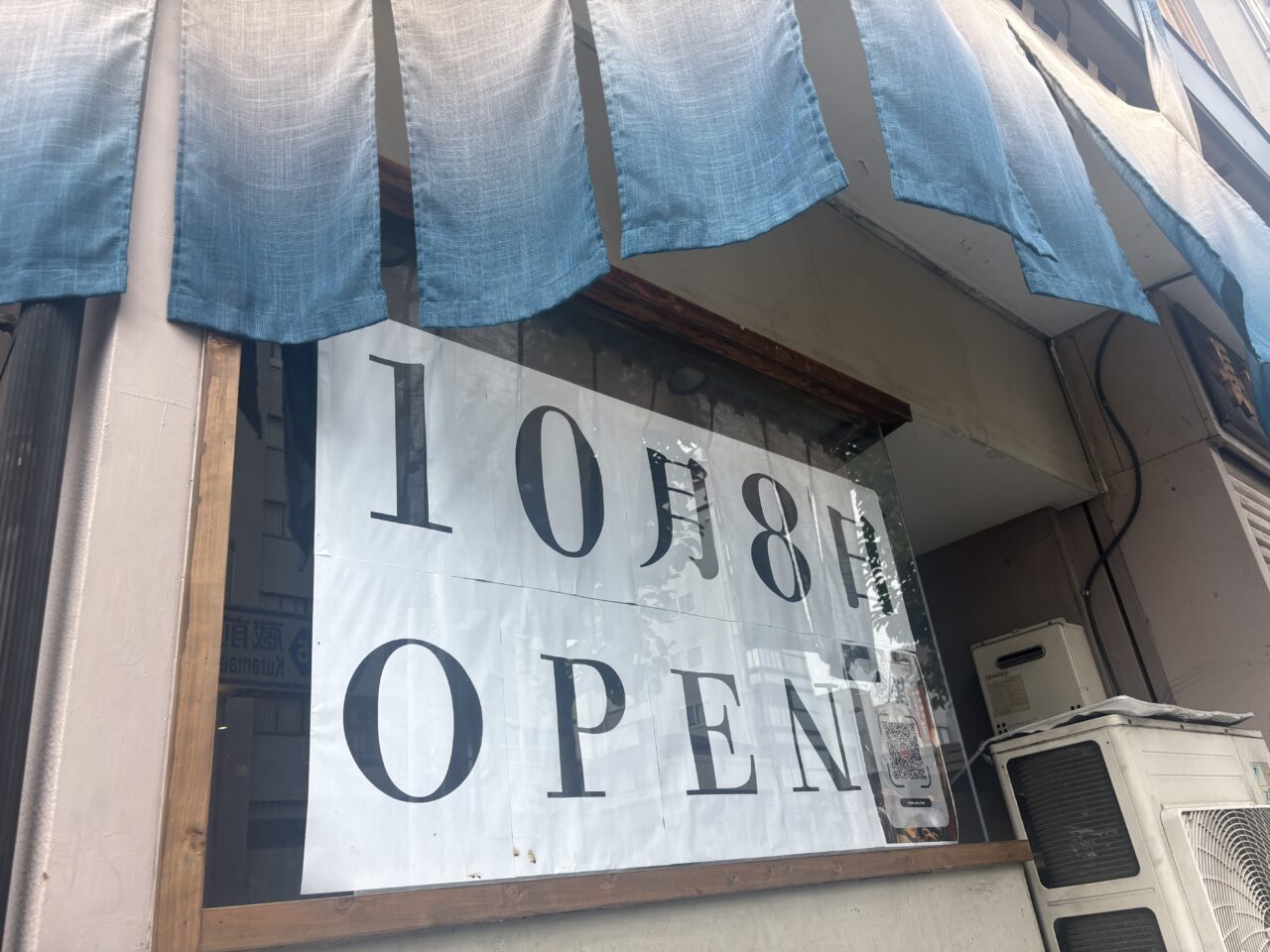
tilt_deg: +28.4
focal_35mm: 26
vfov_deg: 53.1
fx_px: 954
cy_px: 476
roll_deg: +9.7
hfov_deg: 67.3
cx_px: 635
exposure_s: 1/1420
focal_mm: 5.96
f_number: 1.6
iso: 50
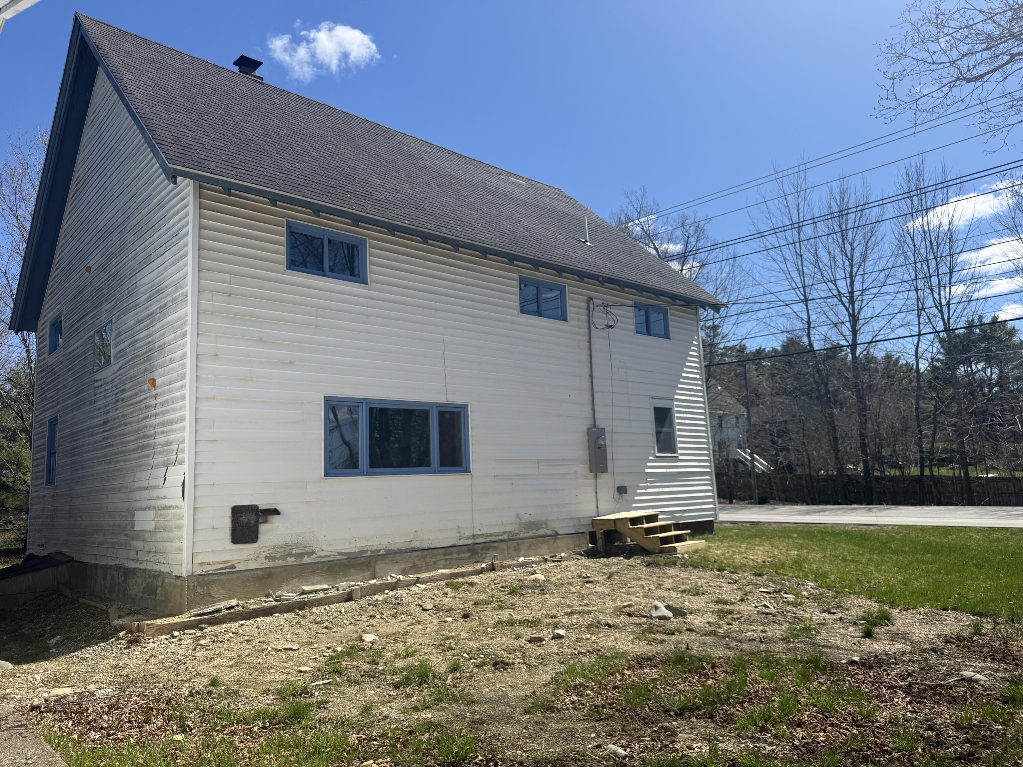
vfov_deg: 56.8
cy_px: 384
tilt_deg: +9.4
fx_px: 709
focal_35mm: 24
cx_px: 512
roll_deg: +2.0
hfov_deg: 71.6
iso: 80
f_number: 1.78
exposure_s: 1/4405
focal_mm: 6.76
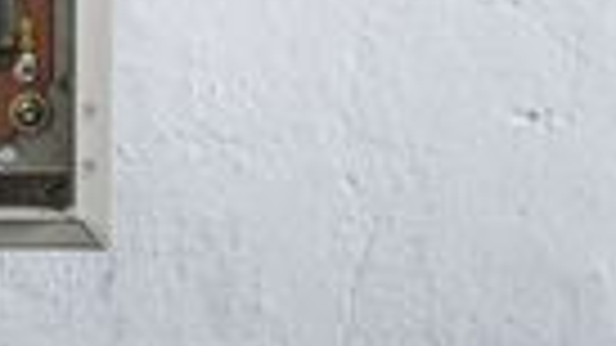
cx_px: -207
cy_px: -83
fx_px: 2205
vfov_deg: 8.9
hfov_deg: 15.1
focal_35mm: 135
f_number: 7.1
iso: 1250
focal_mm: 44
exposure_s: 1/60
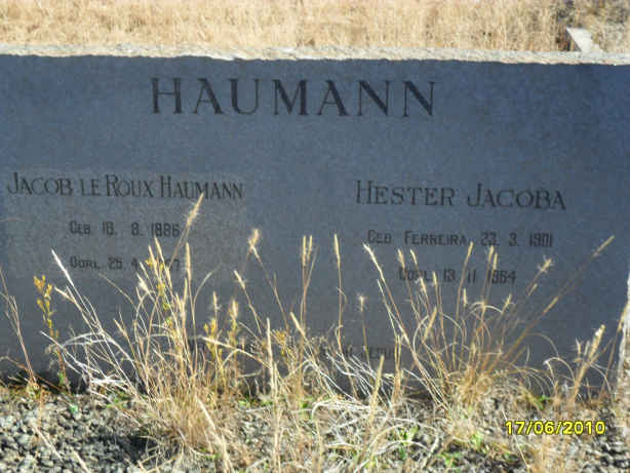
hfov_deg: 36.8
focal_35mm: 52
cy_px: 236
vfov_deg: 28.1
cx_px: 315
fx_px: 947
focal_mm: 9.3
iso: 100
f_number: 5
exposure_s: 1/180
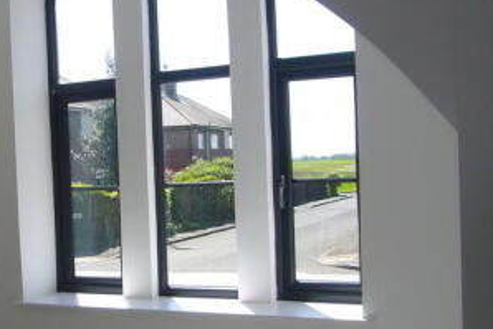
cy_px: 193
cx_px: 75
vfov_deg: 23.8
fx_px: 781
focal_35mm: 57
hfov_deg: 33.6
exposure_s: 1/160
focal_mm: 4.6
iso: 80
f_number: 5.6
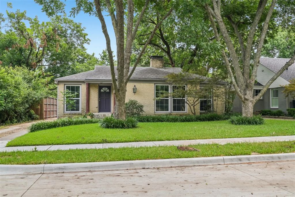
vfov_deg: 43.6
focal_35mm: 30
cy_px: 98
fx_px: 246
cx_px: 148
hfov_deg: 61.9
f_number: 8
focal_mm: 30
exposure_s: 1/200
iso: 400
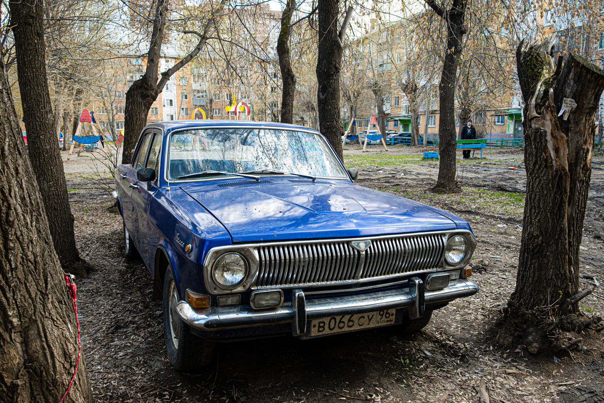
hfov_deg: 69.4
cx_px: 302
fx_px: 436
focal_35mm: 26
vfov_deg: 49.6
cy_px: 202
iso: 400
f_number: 6.3
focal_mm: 26
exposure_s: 1/200
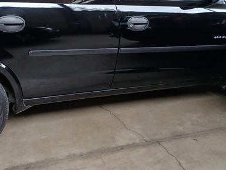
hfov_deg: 35.3
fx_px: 353
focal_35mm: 54
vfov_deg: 26.7
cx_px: 85
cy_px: 46
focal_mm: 3.98
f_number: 1.8
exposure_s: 1/60
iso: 64
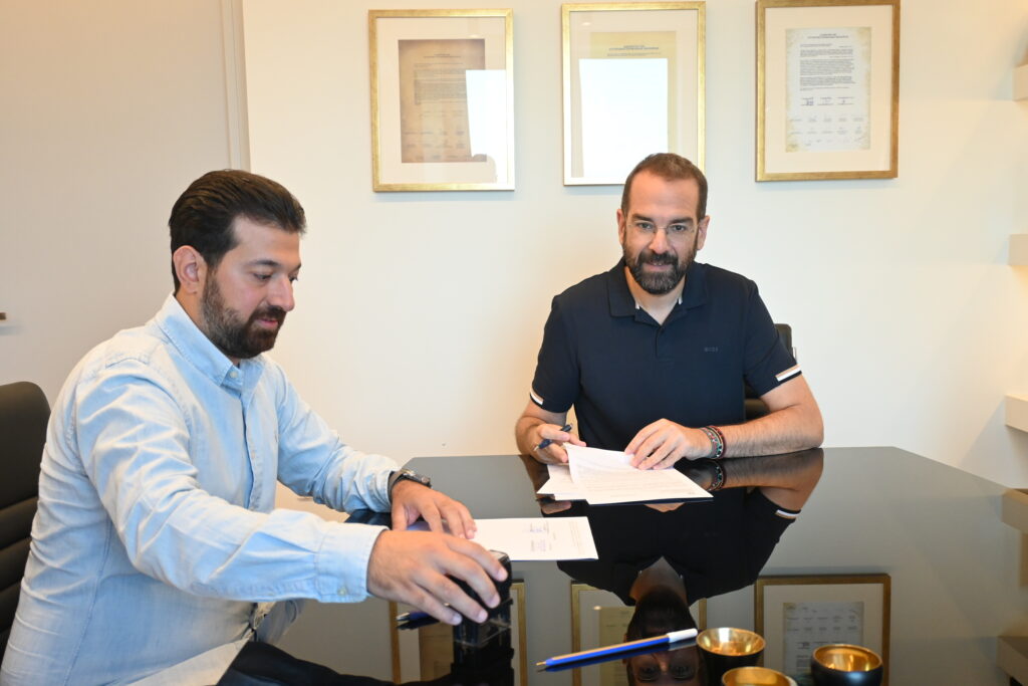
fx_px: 964
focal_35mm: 34
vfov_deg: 39.2
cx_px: 514
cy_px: 343
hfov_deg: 56.1
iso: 1000
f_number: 4
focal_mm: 22.5
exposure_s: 1/125
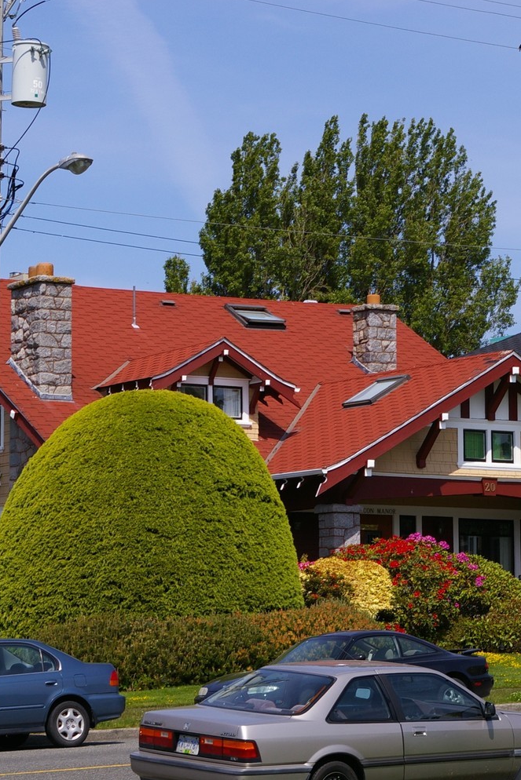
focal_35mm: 125
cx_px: 156
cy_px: 389
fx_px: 2707
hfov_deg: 11.0
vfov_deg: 16.4
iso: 200
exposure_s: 1/350
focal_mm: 55
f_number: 11
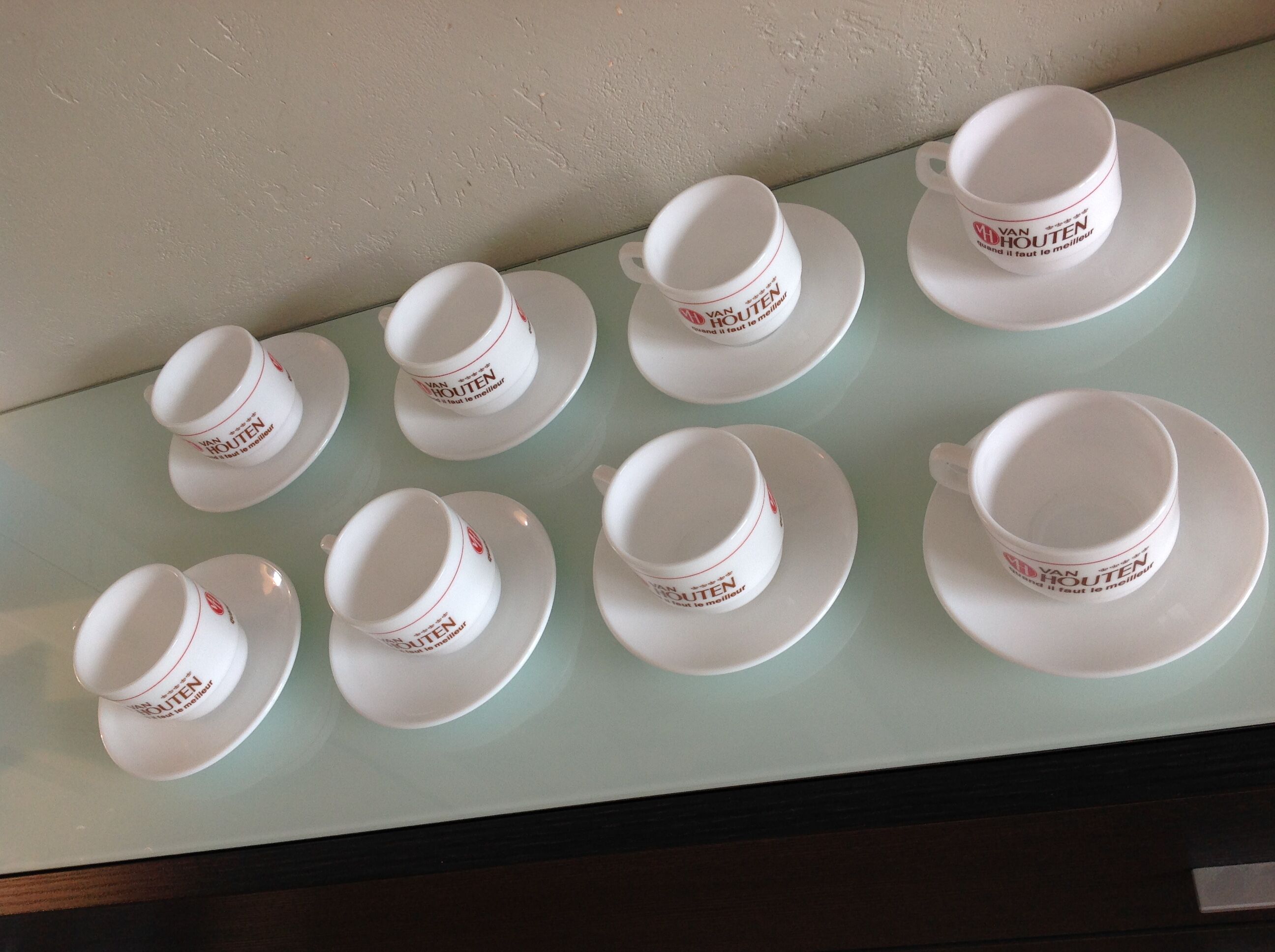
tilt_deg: -50.1
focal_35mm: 35
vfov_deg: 40.6
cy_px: 476
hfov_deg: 52.7
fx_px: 1287
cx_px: 638
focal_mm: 4.28
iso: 50
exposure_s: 1/33
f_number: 2.4
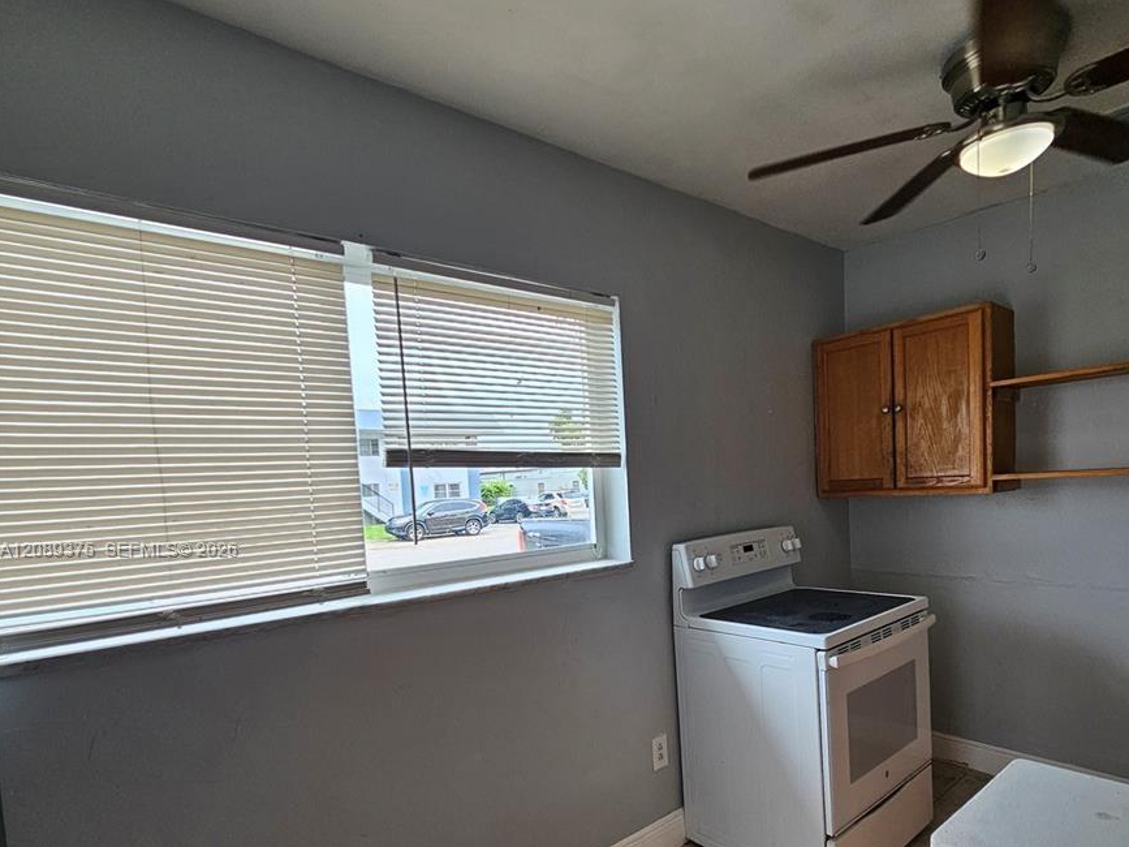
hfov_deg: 87.7
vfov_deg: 69.9
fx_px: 587
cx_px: 582
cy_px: 551
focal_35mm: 18
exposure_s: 1/207
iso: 80
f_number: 2.2
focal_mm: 2.2
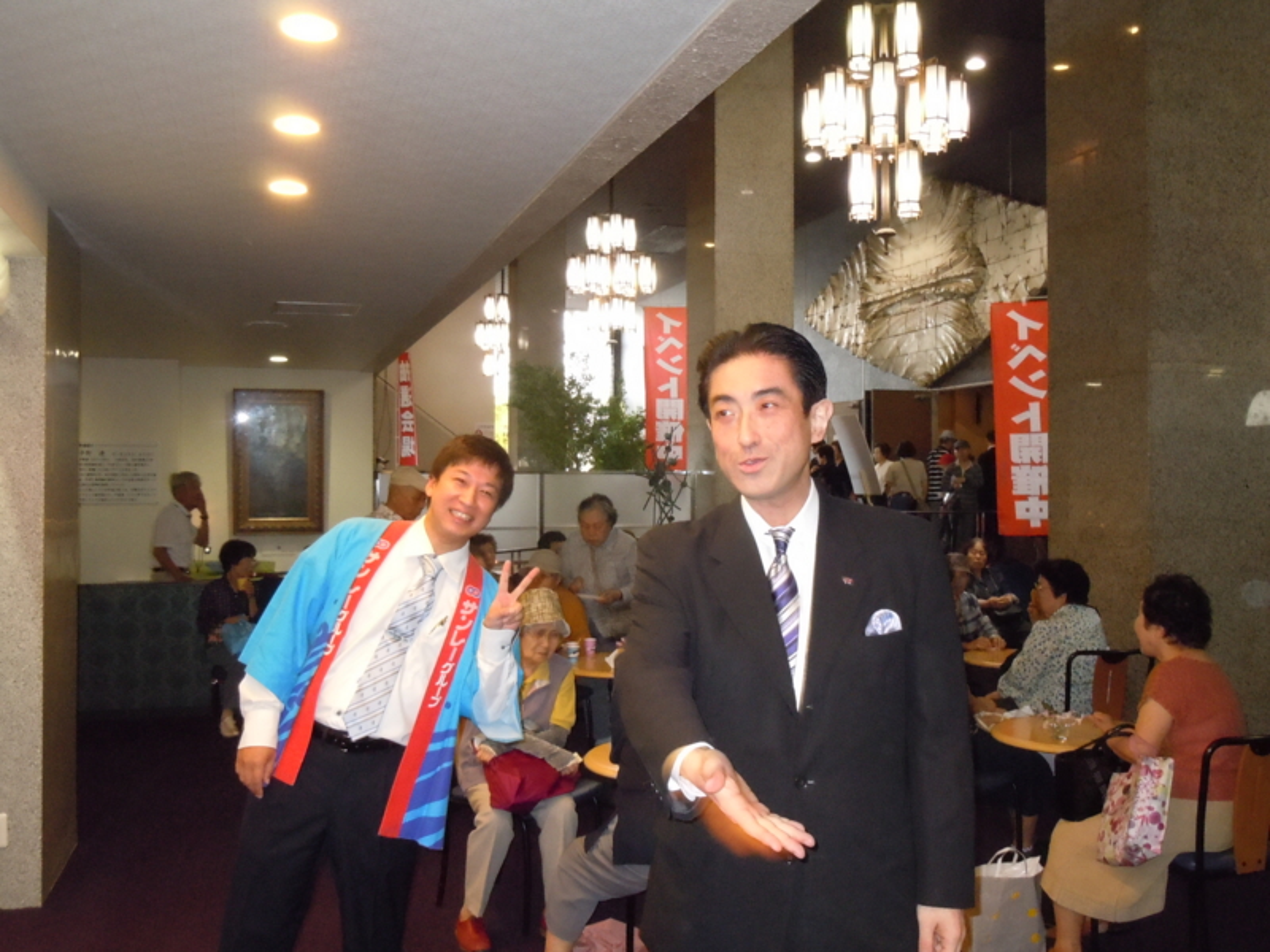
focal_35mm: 33
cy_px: 476
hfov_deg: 55.4
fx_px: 1211
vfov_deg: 42.9
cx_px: 635
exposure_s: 1/30
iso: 800
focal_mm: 5.9
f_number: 4
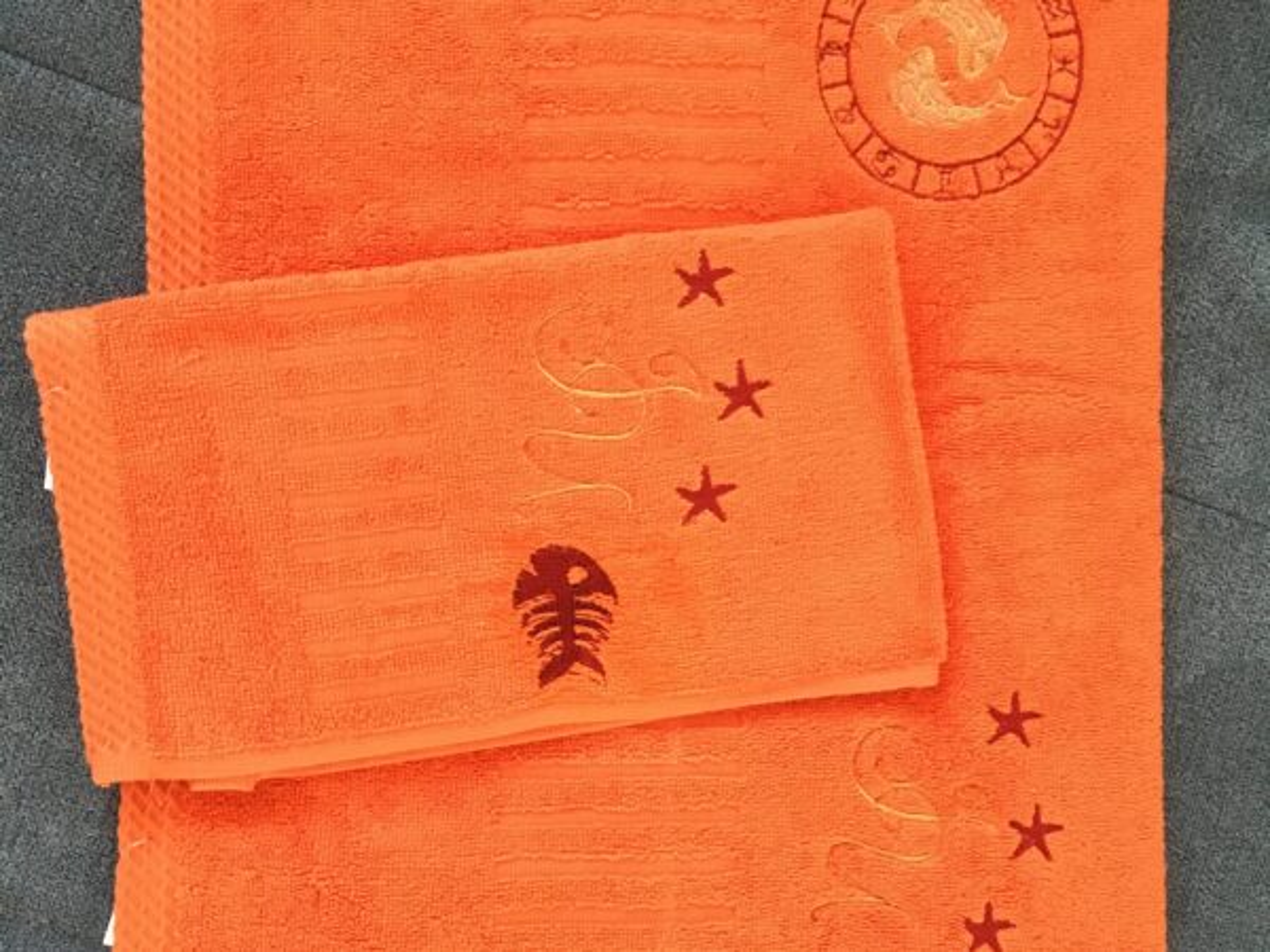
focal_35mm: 29
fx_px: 1064
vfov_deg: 48.2
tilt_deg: -82.0
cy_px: 476
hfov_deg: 61.7
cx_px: 635
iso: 200
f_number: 2.2
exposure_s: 1/25
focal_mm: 4.15
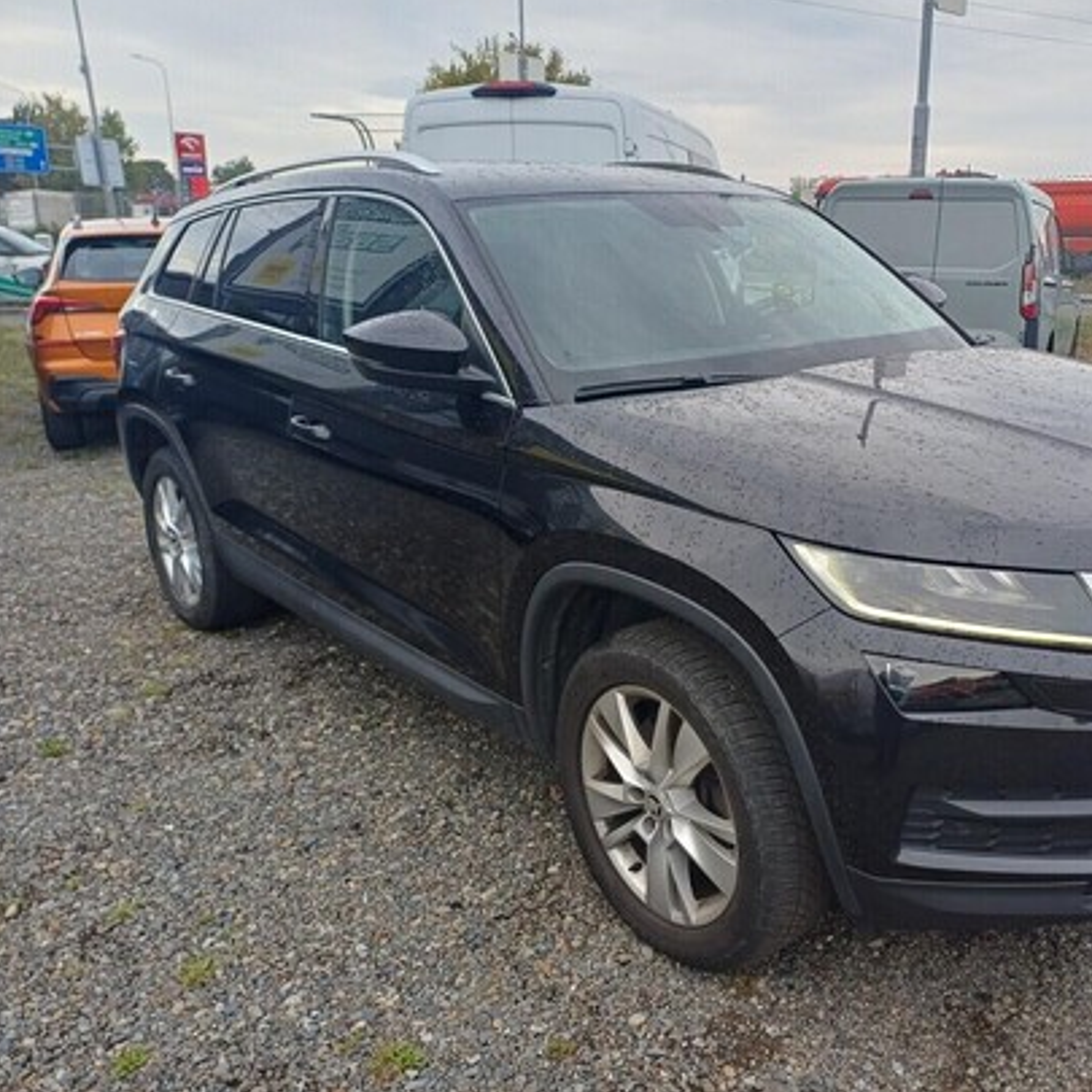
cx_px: 715
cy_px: 541
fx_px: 1071
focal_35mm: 30
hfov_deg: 53.1
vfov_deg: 54.0
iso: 50
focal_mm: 4.65
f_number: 1.8
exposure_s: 1/225
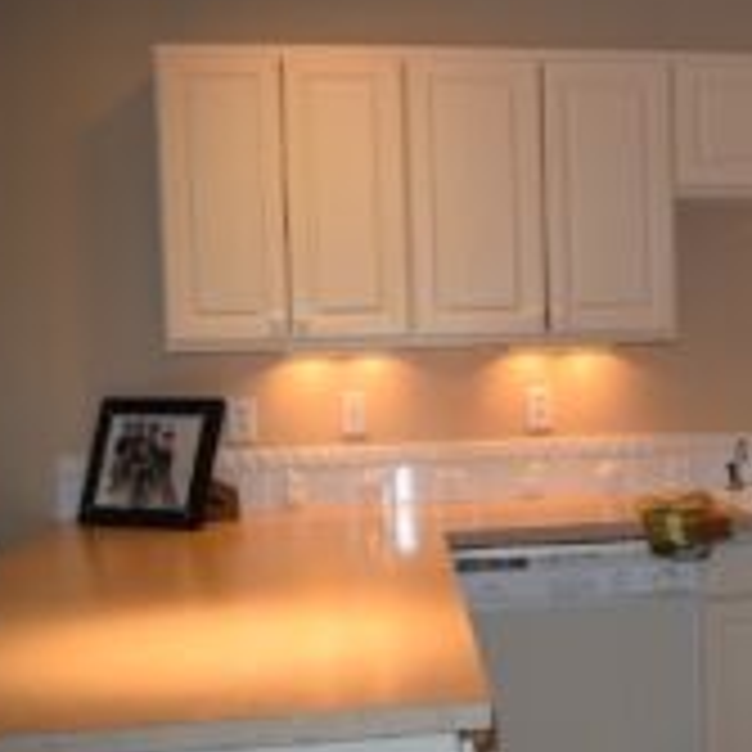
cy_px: 457
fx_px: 1647
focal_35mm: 67
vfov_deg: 25.7
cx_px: 833
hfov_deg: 24.0
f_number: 4.5
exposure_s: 1/80
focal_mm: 22
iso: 800
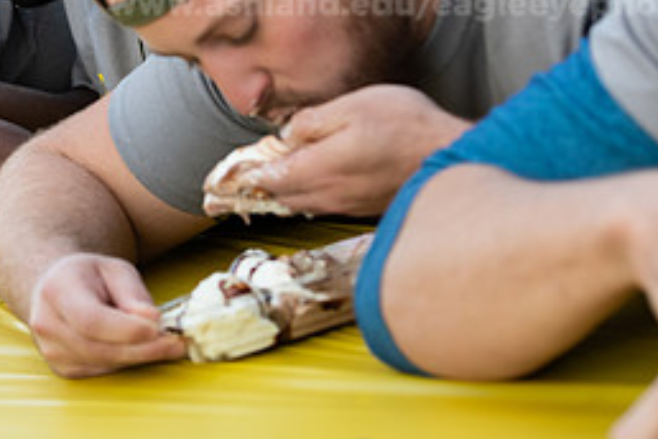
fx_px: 3527
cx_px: -8
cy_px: 57
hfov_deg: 10.6
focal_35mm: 193
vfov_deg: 7.1
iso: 800
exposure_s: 1/320
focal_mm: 86
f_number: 4
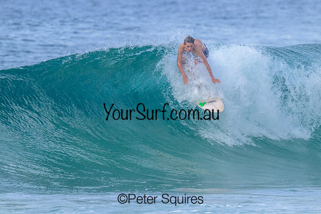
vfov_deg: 1.4
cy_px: 90
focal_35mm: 969
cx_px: 182
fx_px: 8639
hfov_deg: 2.1
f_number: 11
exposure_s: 1/2000
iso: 1400
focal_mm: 800
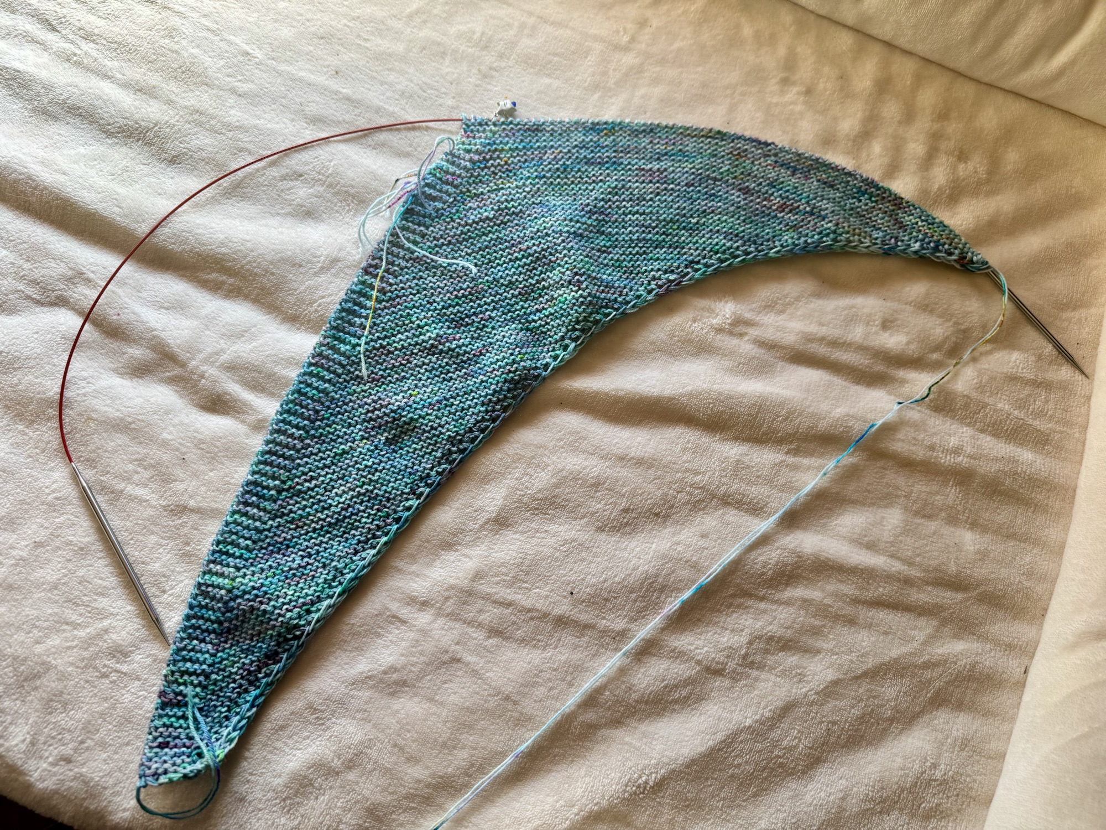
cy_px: 415
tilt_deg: -74.7
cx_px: 553
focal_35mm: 24
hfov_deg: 71.6
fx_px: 767
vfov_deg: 56.8
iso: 80
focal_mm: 6.76
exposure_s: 1/120
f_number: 1.78
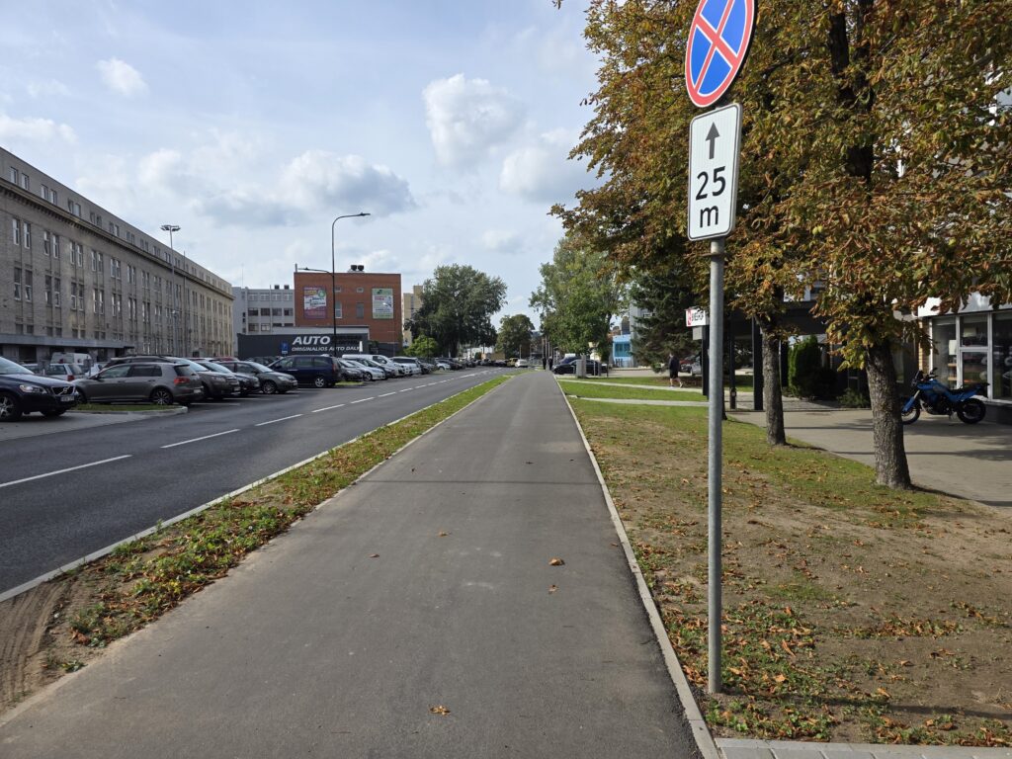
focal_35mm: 23
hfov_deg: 73.9
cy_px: 380
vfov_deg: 58.9
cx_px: 506
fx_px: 672
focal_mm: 6.3
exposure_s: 1/6355
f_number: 1.7
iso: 80
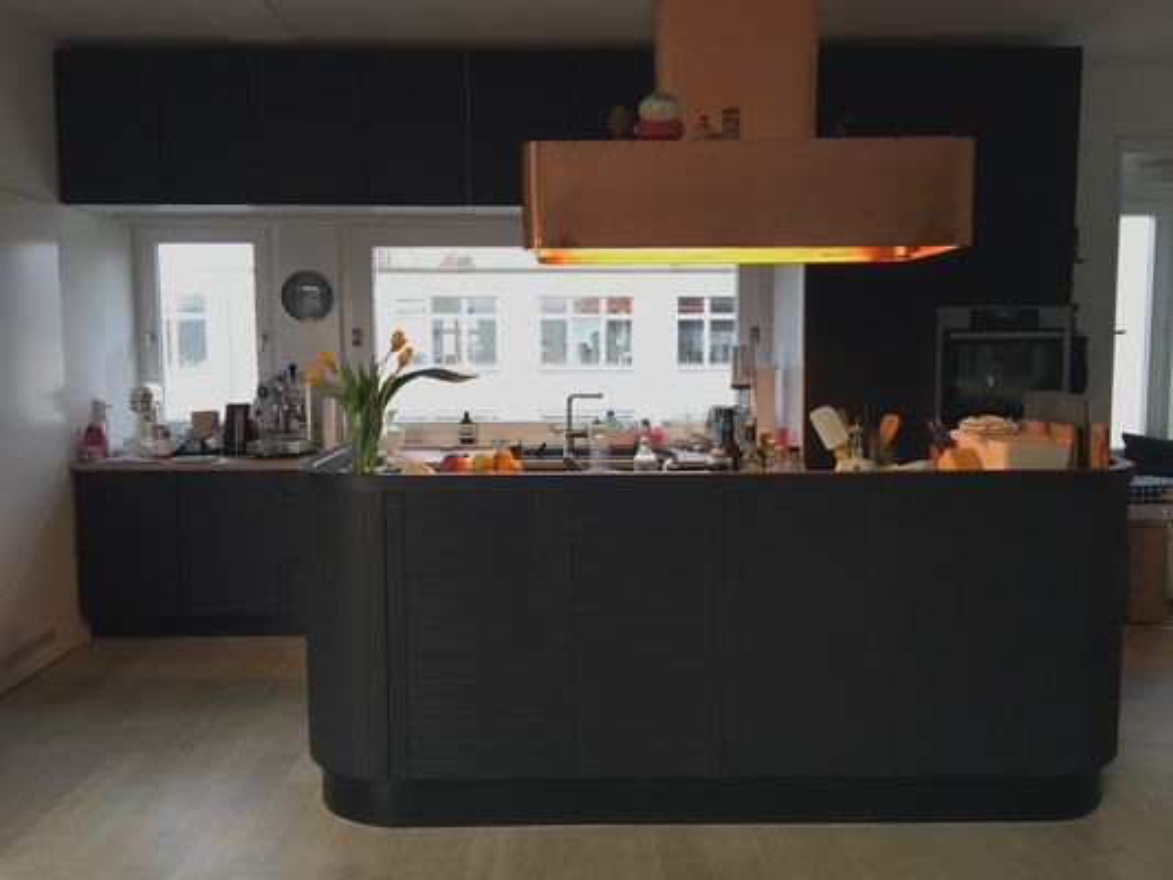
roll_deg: -0.3
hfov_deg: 61.6
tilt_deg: -4.6
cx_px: 586
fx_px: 983
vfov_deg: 48.2
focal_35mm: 29
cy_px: 440
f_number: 2.2
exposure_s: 1/33
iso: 125
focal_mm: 4.15
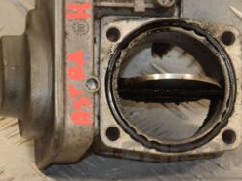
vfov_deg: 5.0
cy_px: 26
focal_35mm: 296
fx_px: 2070
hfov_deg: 6.7
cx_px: 103
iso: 800
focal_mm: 85
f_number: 9
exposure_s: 1/80
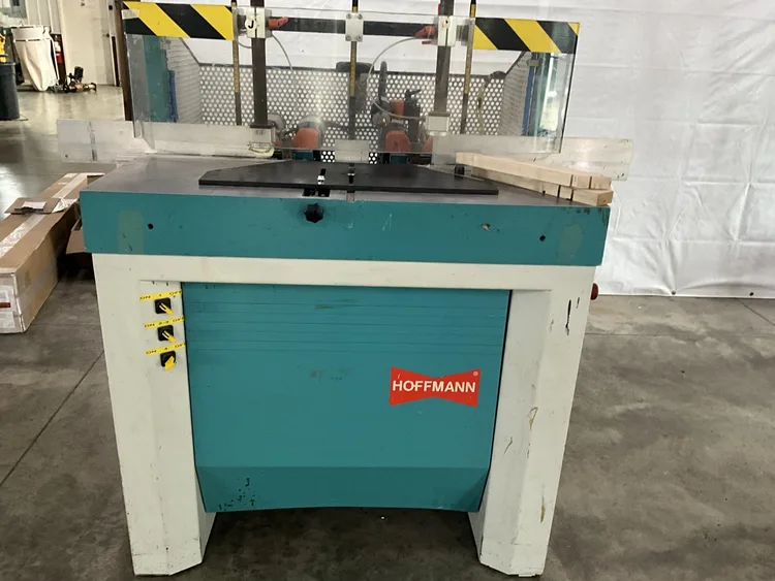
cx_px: 388
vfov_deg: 48.3
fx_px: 649
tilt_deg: -21.0
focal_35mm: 29
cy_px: 290
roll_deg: -3.2
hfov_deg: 61.6
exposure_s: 1/54
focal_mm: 3
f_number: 1.8
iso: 320
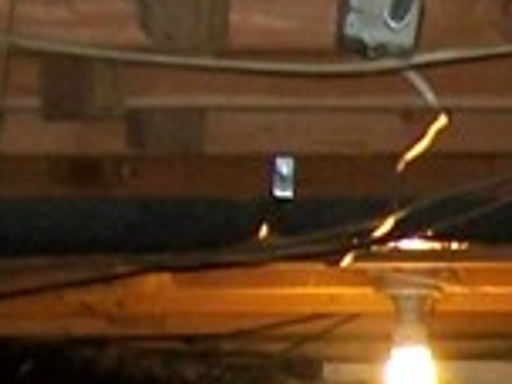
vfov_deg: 6.2
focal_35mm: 229
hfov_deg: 8.1
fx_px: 3387
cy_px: 872
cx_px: 1169
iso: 160
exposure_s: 1/60
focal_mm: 6.1
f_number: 2.7
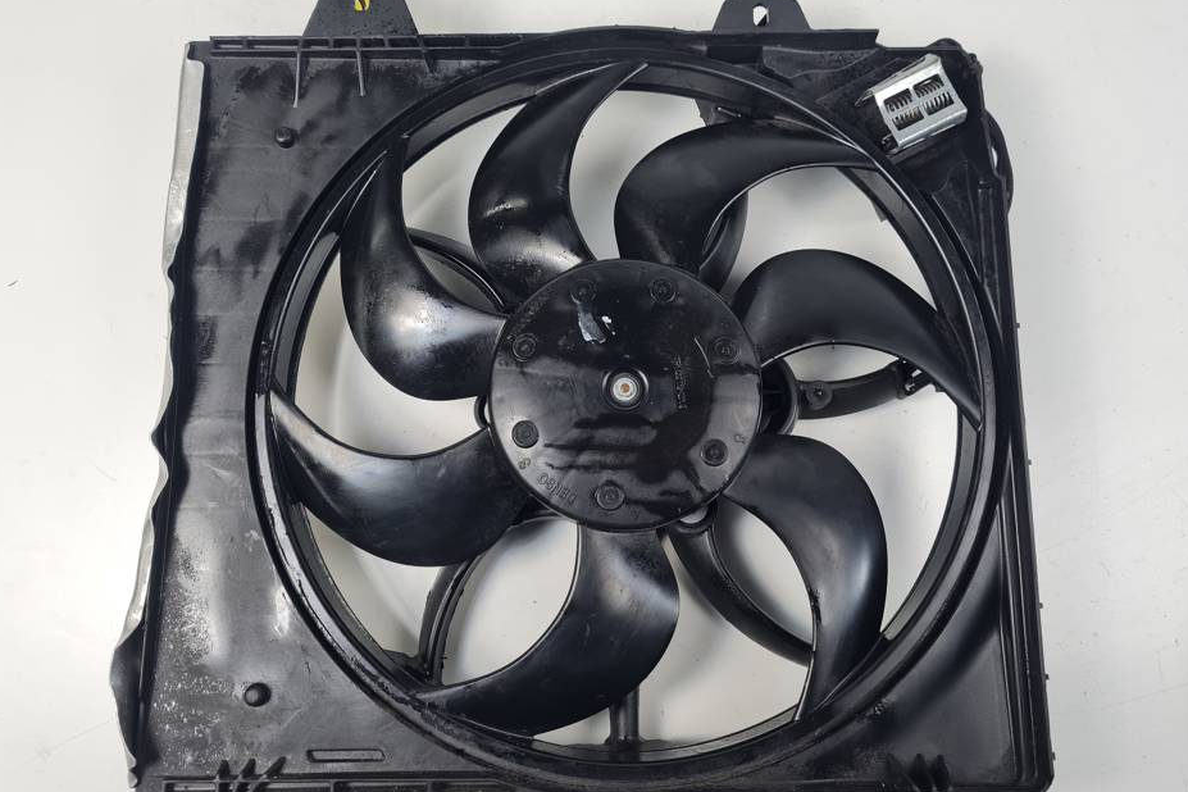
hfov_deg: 65.5
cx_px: 609
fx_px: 924
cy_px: 395
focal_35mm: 28
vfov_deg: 46.4
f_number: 1.8
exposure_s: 1/219
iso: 50
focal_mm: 5.4
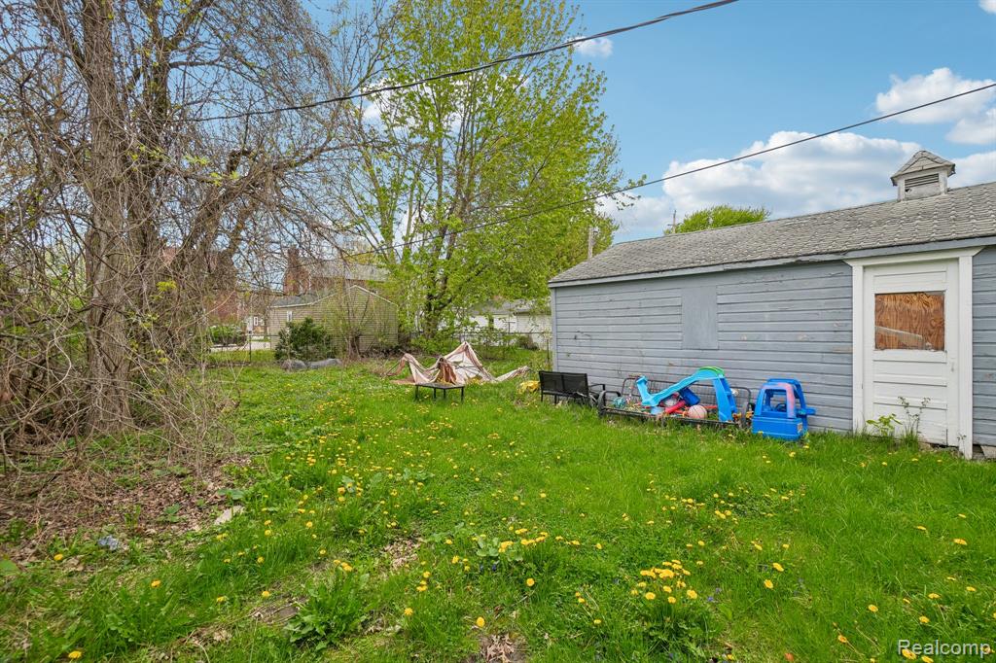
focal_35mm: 15
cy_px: 332
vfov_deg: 77.3
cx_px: 498
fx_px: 415
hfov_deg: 100.4
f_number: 8
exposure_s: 1/60
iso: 100
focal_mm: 10
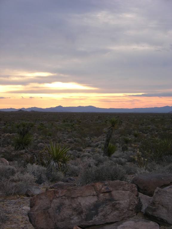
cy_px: 114
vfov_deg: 23.8
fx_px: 543
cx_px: 86
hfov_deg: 18.0
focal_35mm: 82
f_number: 3.5
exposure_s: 1/94.5
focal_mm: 21
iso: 50
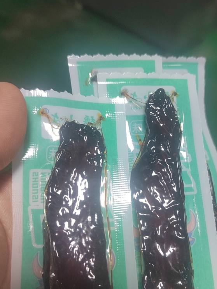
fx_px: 276
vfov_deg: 55.0
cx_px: 131
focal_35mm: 33
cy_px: 173
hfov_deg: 42.7
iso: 1153
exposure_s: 1/100
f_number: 1.9
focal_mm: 5.52
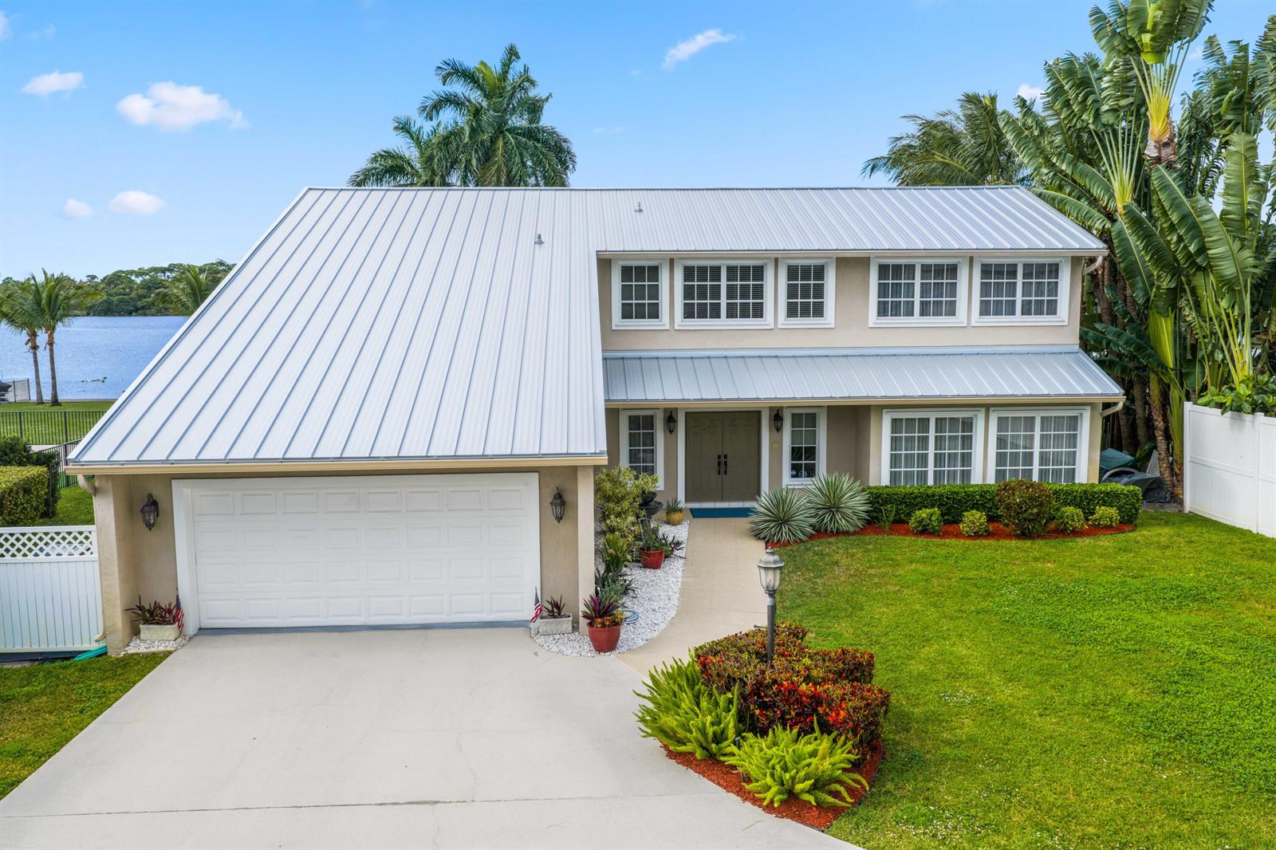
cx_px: 638
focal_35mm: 28
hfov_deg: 65.5
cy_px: 425
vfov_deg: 46.4
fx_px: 992
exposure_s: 1/200
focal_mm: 14.45
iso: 100
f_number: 5
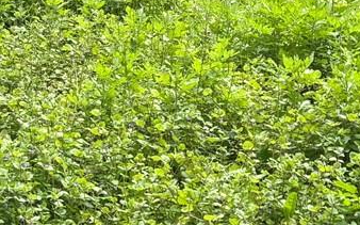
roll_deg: +0.6
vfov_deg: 7.7
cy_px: -82
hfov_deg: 12.4
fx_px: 1638
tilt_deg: -1.1
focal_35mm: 167
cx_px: 374
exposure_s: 1/275
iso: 50
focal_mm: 5.96
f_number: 1.6
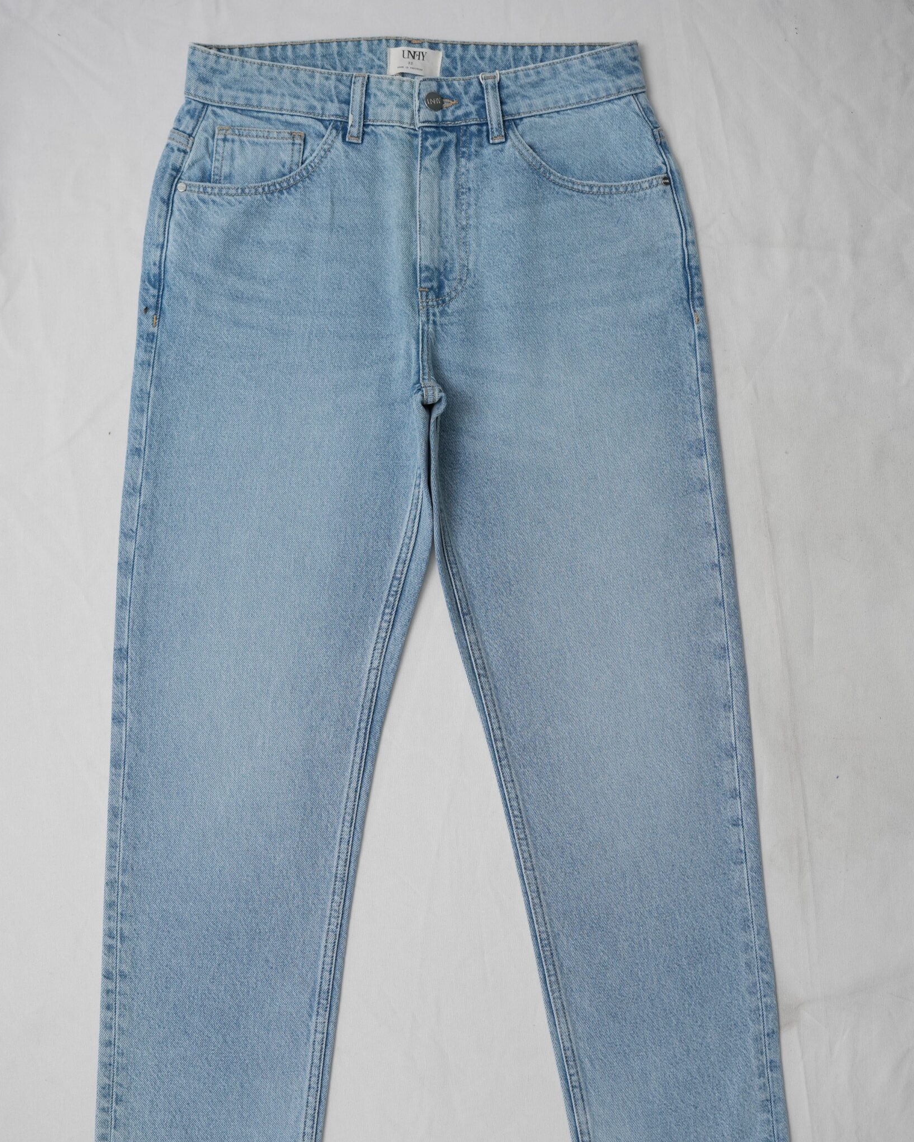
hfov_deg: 36.5
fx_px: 1386
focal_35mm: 41
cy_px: 655
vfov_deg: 44.7
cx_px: 459
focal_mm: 35
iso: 400
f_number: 4.5
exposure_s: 1/125
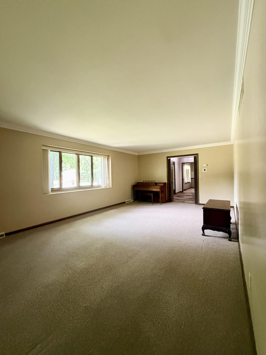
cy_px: 178
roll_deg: +1.0
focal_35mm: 14
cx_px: 133
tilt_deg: +0.6
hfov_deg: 85.7
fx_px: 143
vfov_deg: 102.1
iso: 640
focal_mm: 2.22
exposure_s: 1/60
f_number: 2.2
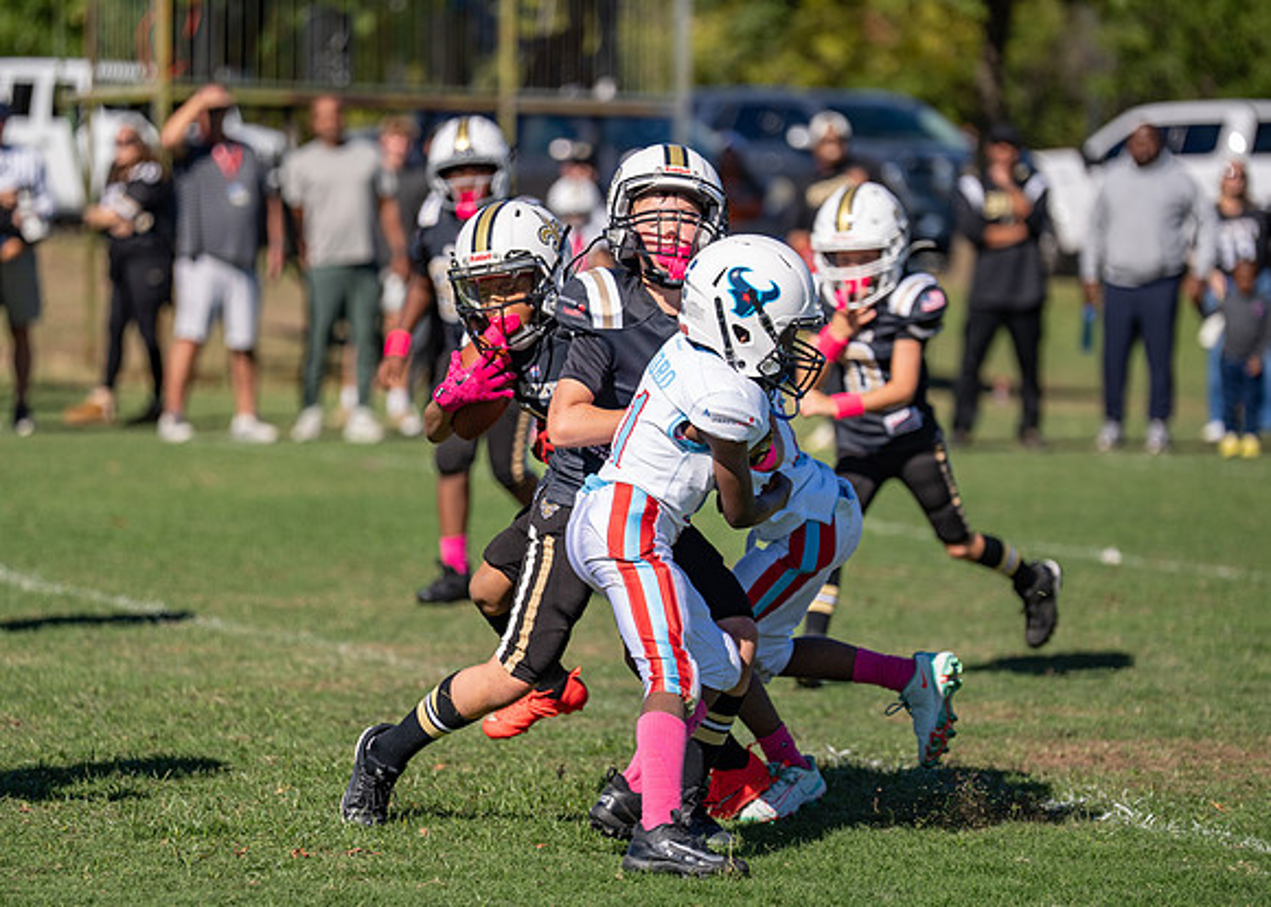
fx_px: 6491
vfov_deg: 8.0
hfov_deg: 11.2
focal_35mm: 180
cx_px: 564
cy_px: 492
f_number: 2.8
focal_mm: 155
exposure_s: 1/4000
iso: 160
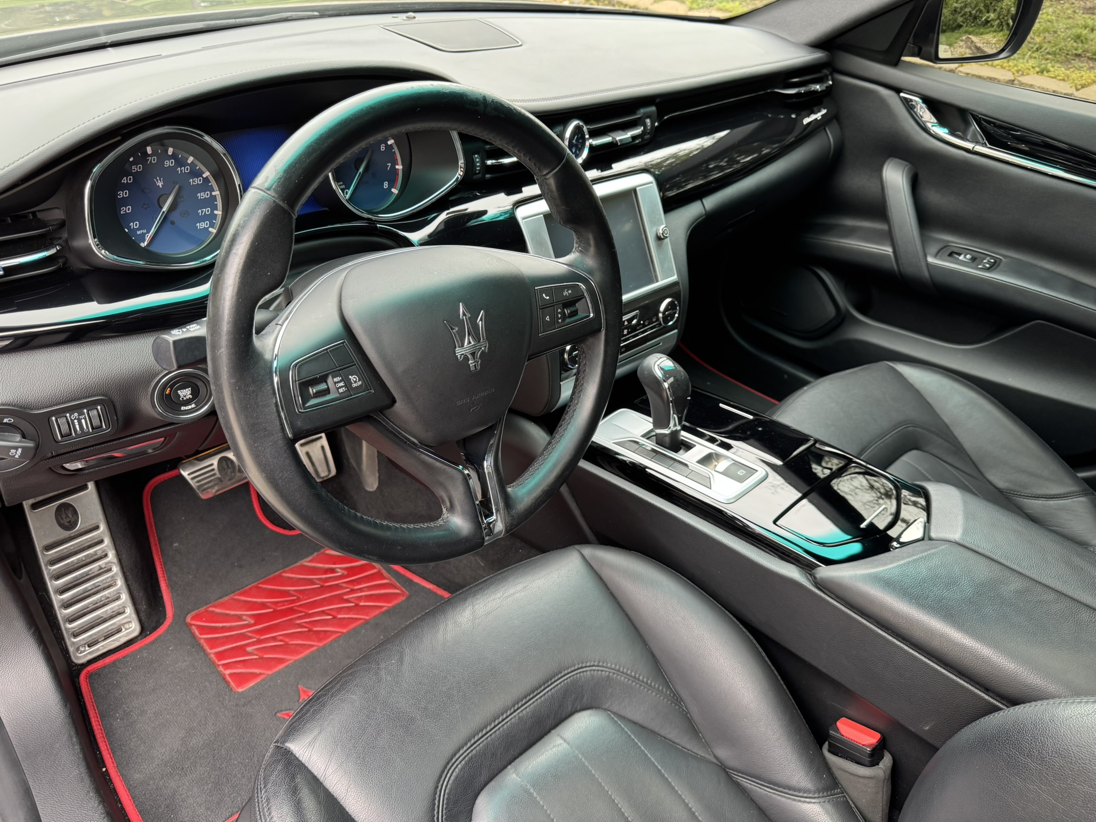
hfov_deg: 71.6
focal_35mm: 24
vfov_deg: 56.8
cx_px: 548
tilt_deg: -34.2
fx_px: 760
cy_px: 411
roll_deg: -5.7
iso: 160
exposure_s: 1/121
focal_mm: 6.76
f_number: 1.78
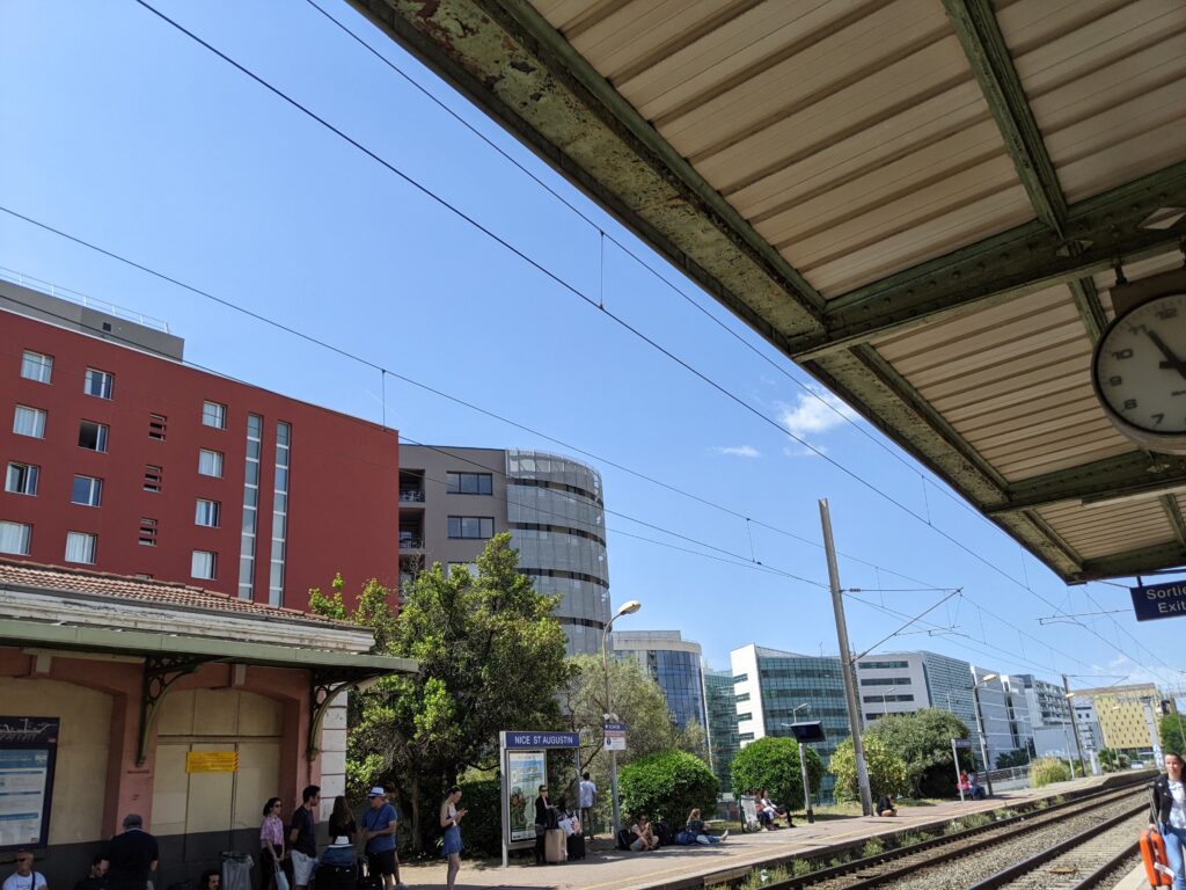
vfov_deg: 51.4
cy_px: 445
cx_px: 593
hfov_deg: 65.3
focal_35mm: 27
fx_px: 925
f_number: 1.8
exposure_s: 1/2933
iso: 67
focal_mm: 4.44
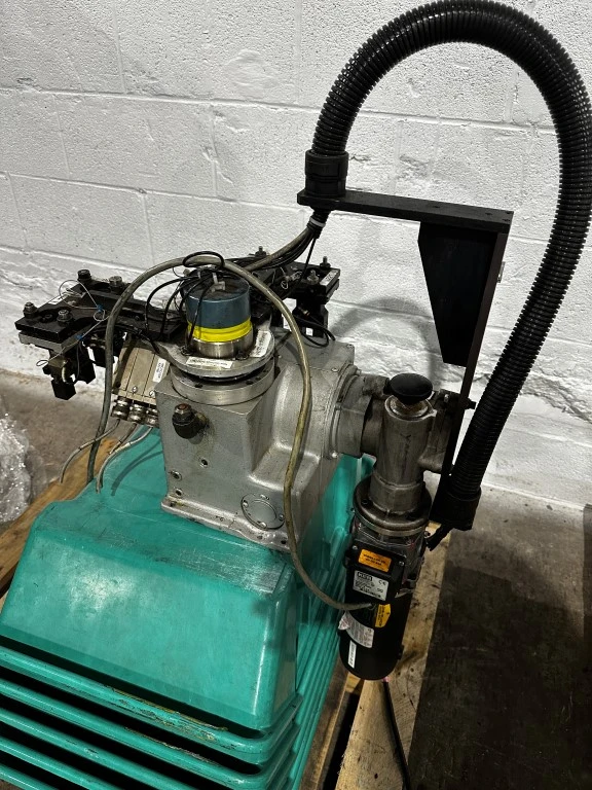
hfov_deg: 56.8
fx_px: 547
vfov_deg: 71.6
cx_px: 296
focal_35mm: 24
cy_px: 395
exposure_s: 1/60
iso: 250
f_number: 1.78
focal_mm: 6.86
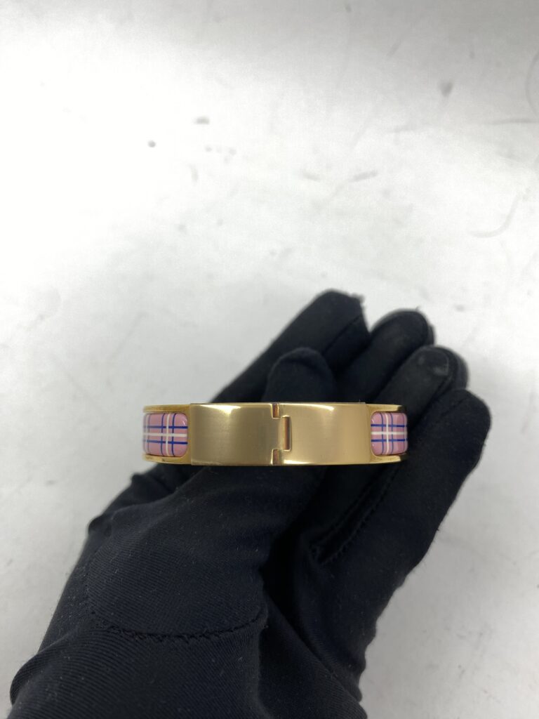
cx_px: 270
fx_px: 519
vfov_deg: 69.4
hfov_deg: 54.9
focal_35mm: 25
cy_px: 360
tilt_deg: -55.9
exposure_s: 1/100
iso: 50
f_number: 1.8
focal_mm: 4.25
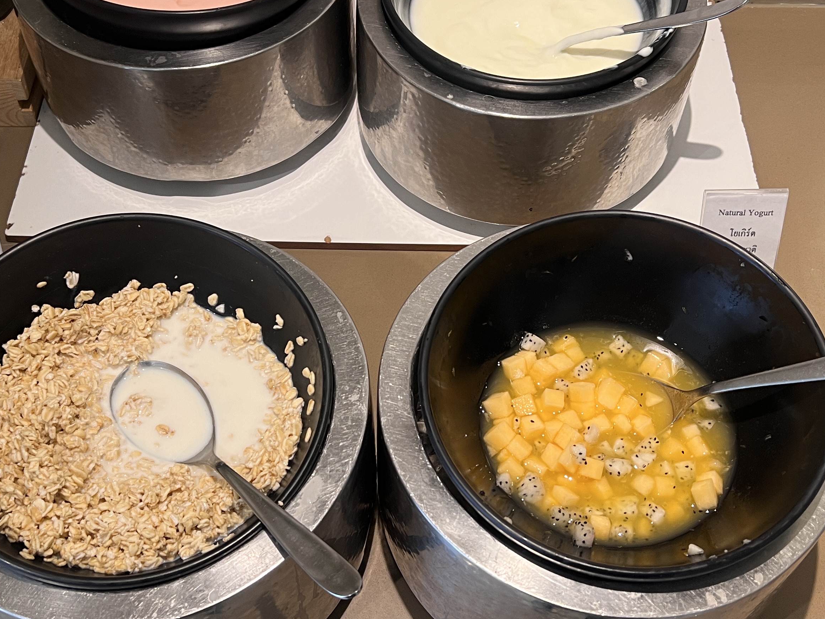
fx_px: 1072
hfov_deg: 42.1
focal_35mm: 45
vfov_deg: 32.2
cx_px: 386
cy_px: 294
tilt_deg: -53.8
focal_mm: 5.7
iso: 100
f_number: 1.5
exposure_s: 1/50
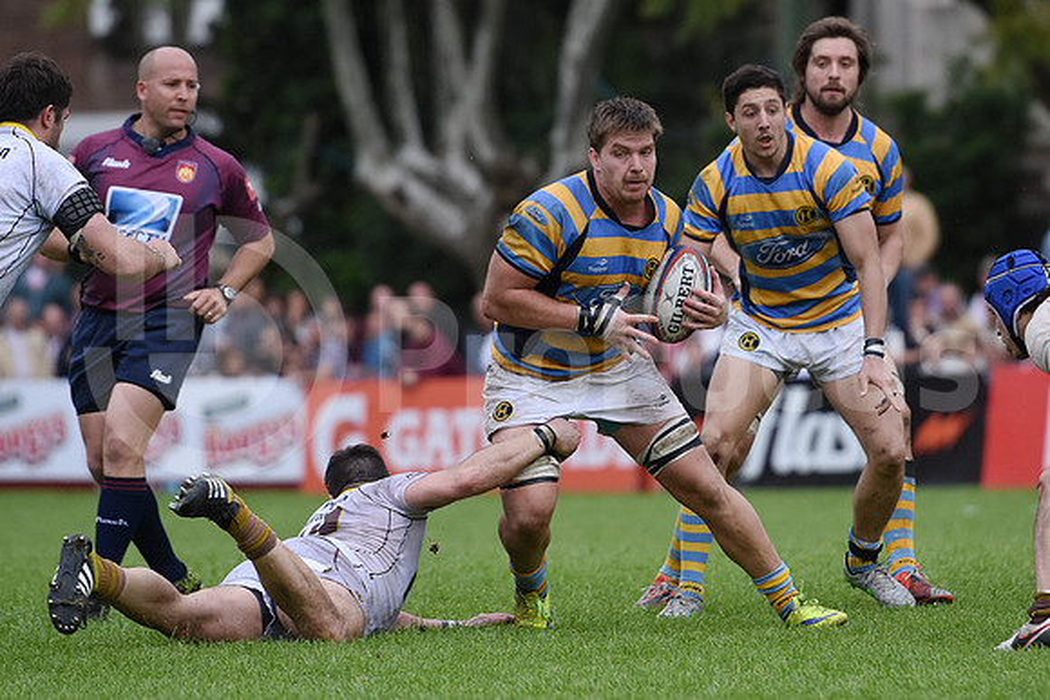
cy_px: 350
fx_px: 8533
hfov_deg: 7.0
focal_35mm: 292
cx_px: 525
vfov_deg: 4.7
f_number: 3.5
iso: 640
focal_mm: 195
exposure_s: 1/1250
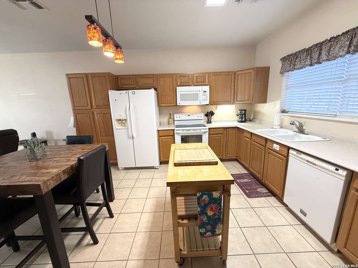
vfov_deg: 85.7
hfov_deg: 102.1
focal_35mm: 14
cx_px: 179
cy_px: 134
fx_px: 145
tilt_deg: -12.2
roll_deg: +2.4
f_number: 2.2
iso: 200
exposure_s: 1/60
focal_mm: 2.22
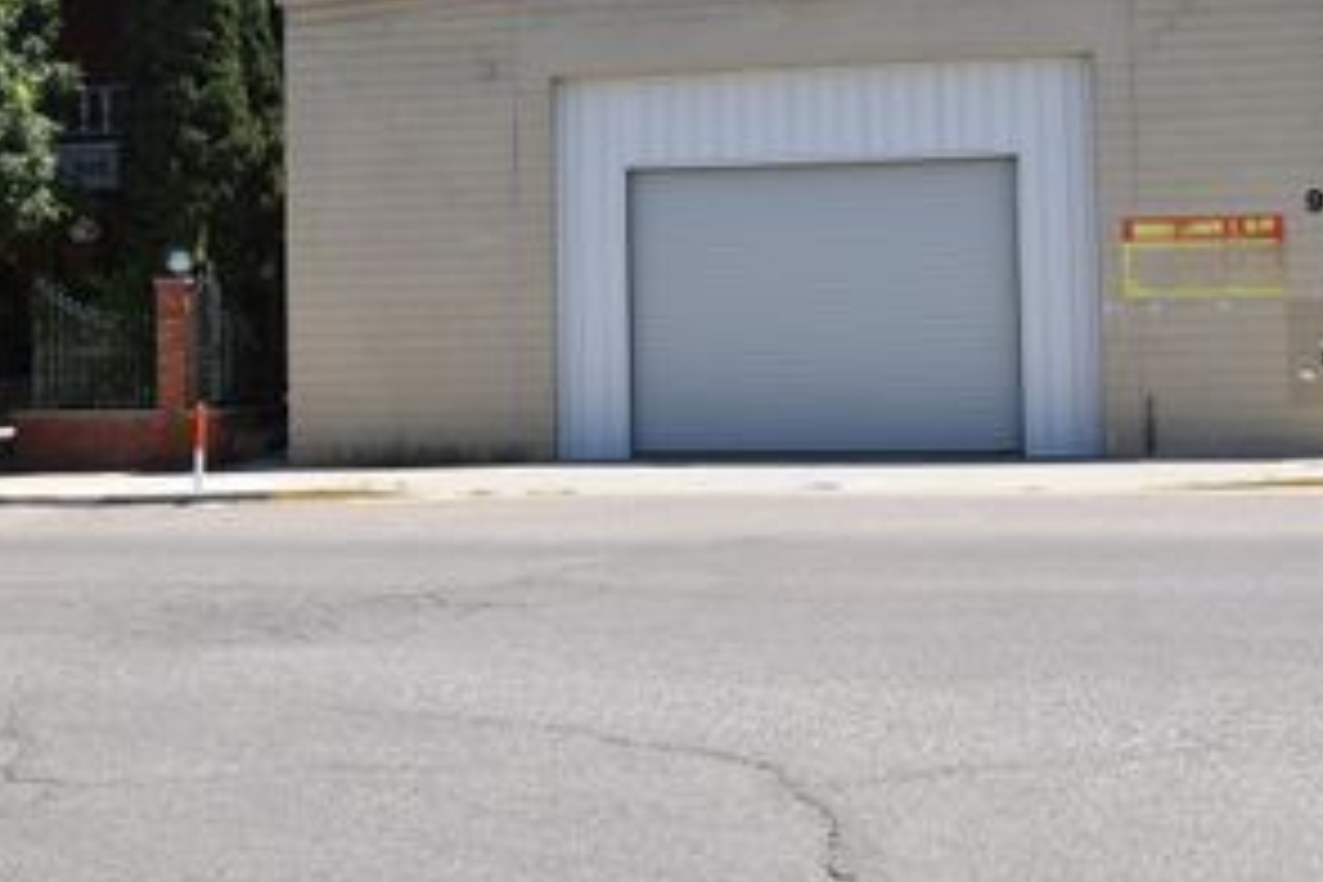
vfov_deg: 26.3
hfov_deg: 38.9
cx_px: 608
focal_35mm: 51
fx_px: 1874
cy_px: 274
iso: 125
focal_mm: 20
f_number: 8
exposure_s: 1/250
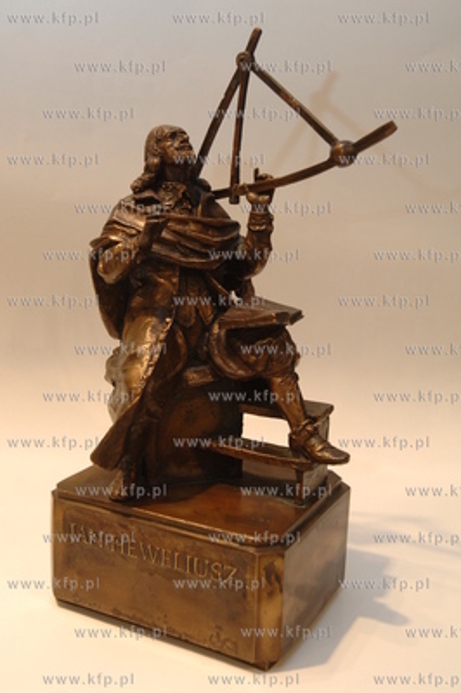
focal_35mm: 42
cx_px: 230
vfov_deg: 46.4
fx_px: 808
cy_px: 346
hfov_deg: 31.8
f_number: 5
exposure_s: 1/25
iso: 400
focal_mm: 28
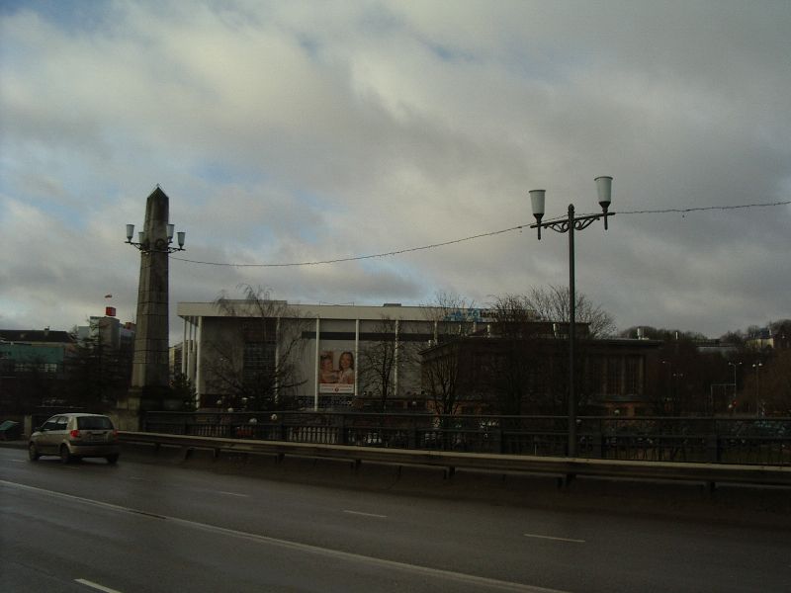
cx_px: 396
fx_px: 868
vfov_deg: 37.7
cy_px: 296
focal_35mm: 38
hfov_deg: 49.0
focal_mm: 5.8
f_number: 4.8
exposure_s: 1/400
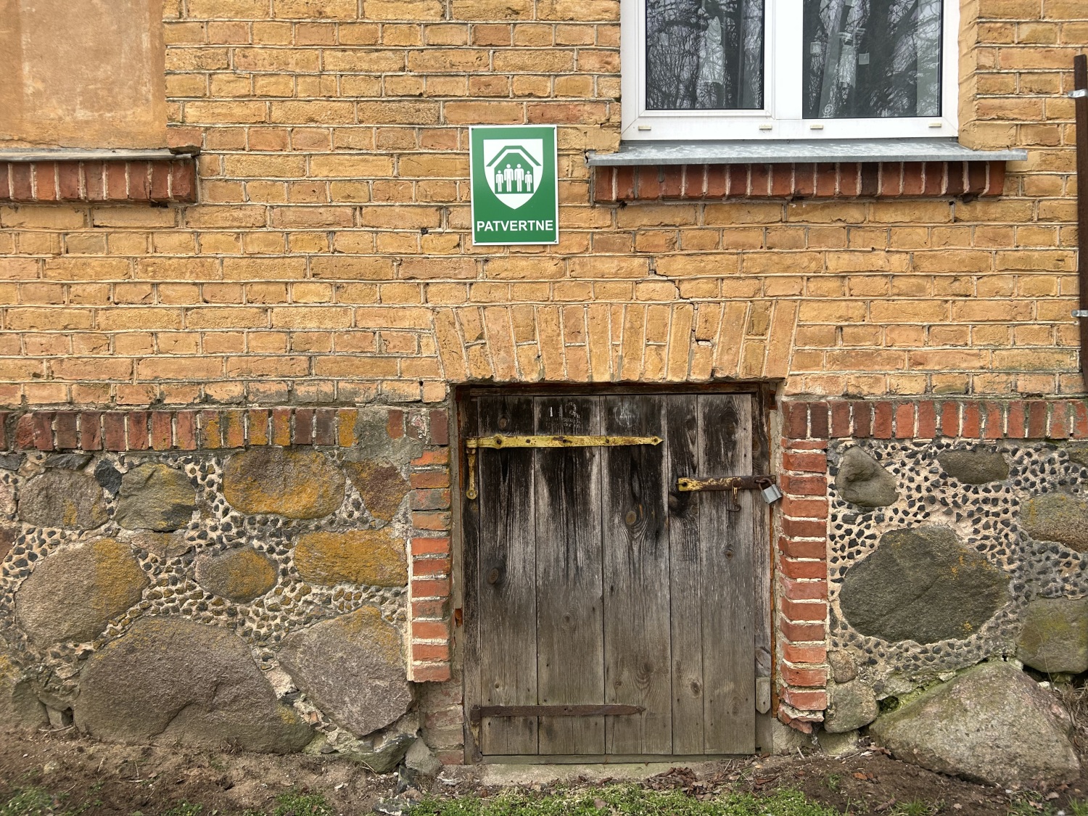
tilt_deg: -2.8
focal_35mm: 26
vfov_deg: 53.1
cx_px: 544
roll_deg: +0.4
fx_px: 817
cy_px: 408
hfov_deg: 67.3
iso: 40
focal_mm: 5.7
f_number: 1.5
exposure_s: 1/229
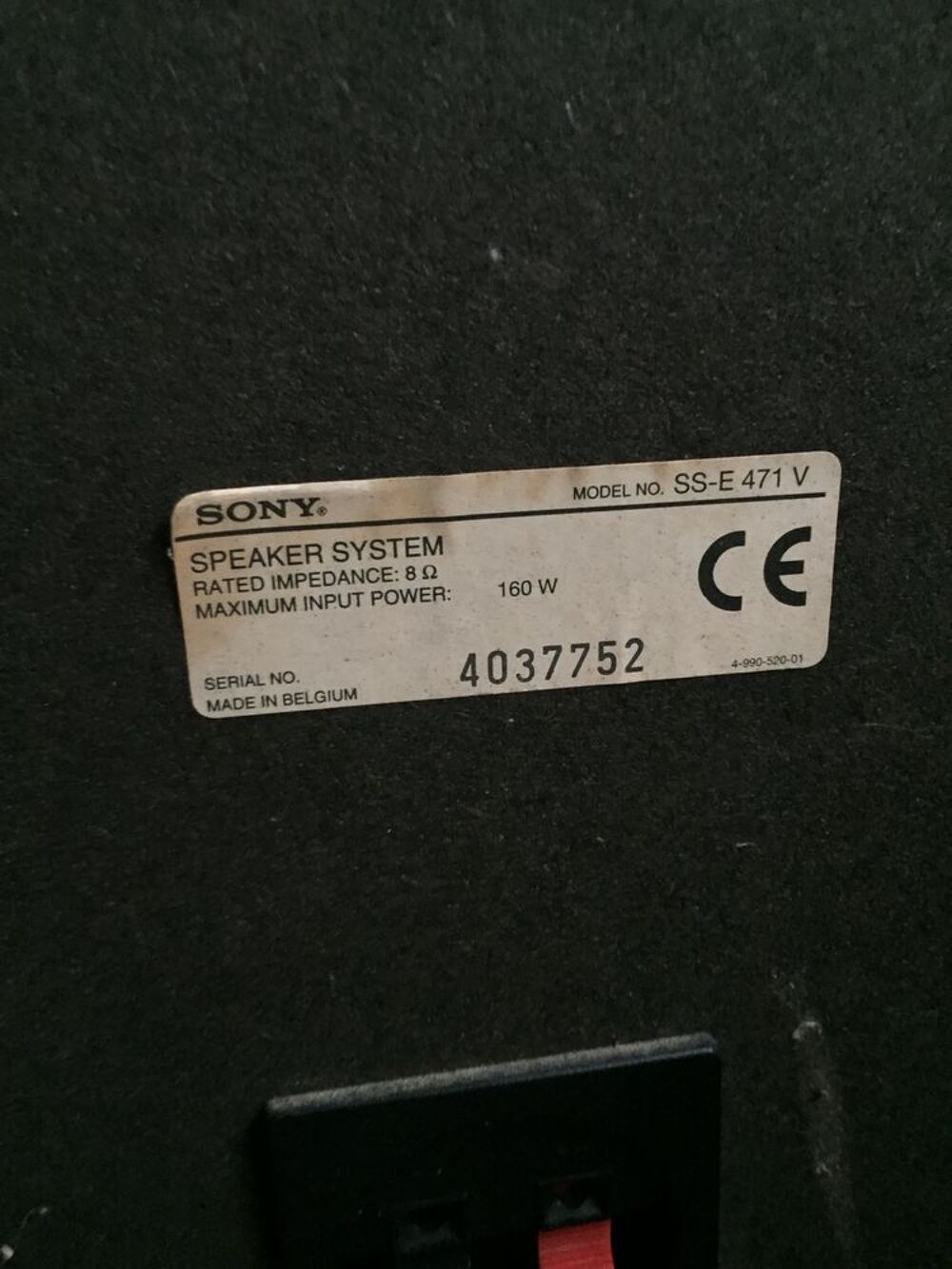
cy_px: 634
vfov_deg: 61.7
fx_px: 1063
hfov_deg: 48.2
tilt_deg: -46.5
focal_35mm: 29
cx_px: 476
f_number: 2.2
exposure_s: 1/17
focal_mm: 4.15
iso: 640
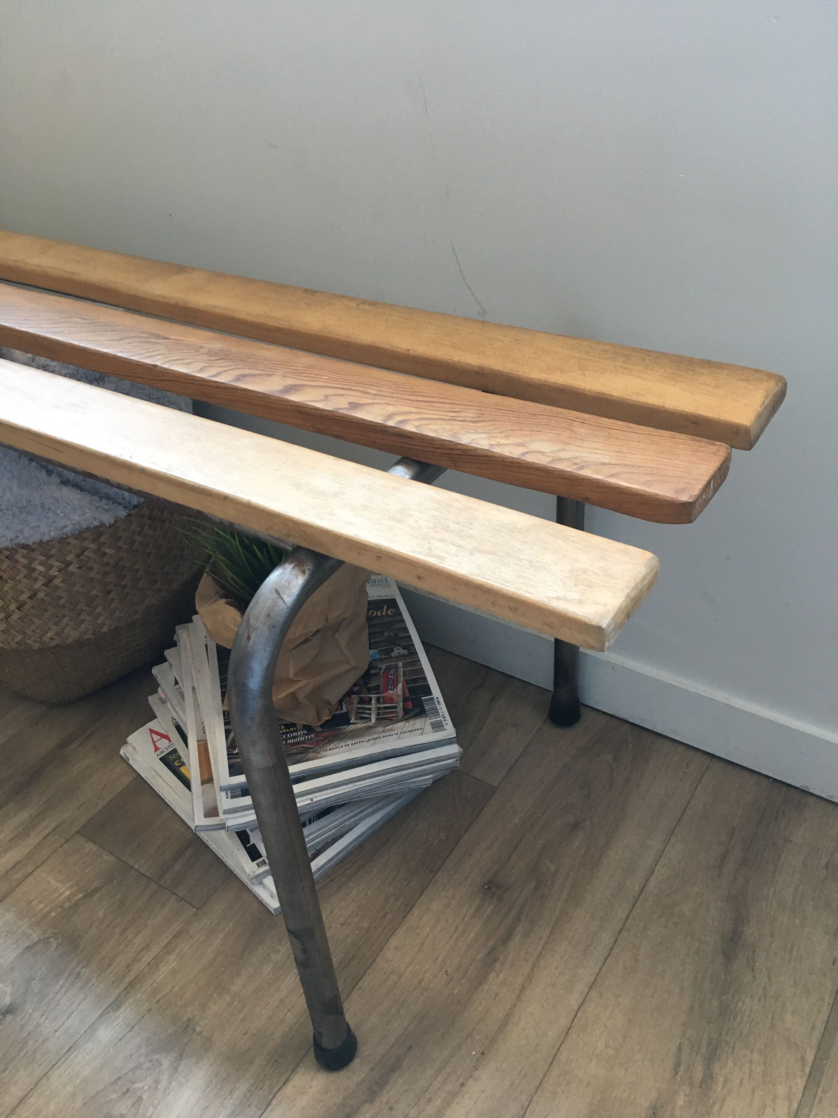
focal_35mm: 29
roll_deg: +5.3
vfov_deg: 61.7
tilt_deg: -37.6
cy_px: 559
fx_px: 936
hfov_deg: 48.2
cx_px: 419
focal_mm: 4.15
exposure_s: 1/33
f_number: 2.2
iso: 50
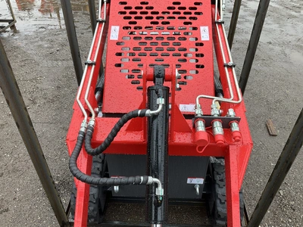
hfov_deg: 61.7
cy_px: 114
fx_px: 254
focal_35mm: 29
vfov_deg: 48.2
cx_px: 152
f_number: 1.8
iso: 20
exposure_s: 1/122
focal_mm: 3
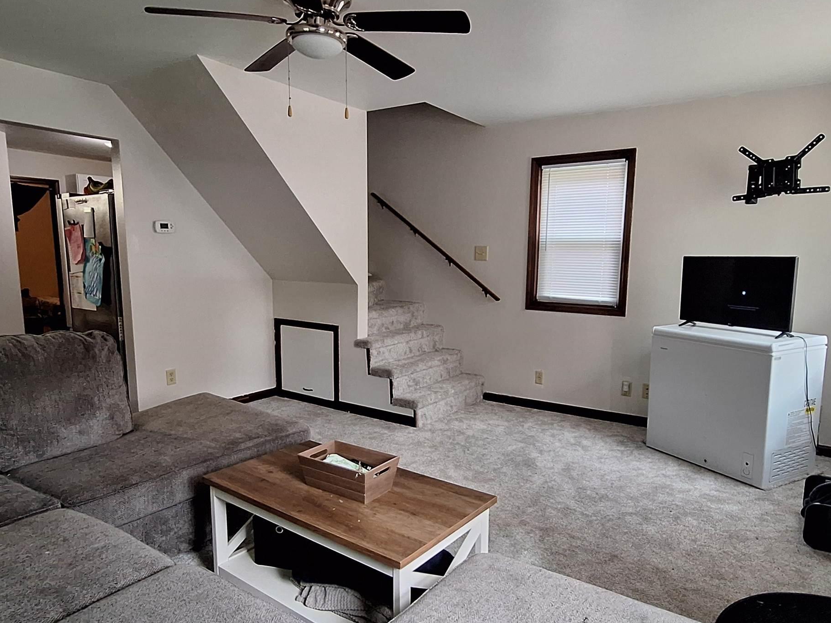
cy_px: 332
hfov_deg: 76.4
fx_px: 528
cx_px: 424
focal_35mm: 22
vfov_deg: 61.0
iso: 160
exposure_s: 1/40
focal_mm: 1.74
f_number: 2.2
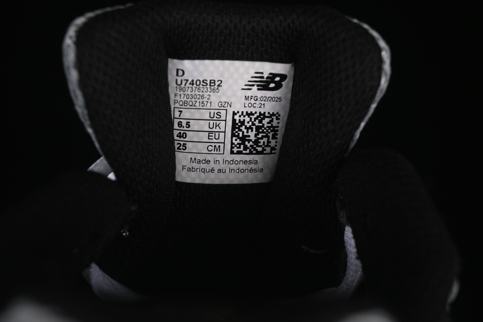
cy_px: 161
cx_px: 242
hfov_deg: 27.0
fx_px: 1006
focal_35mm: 75
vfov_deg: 18.2
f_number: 8
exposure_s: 1/60
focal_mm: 50
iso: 160
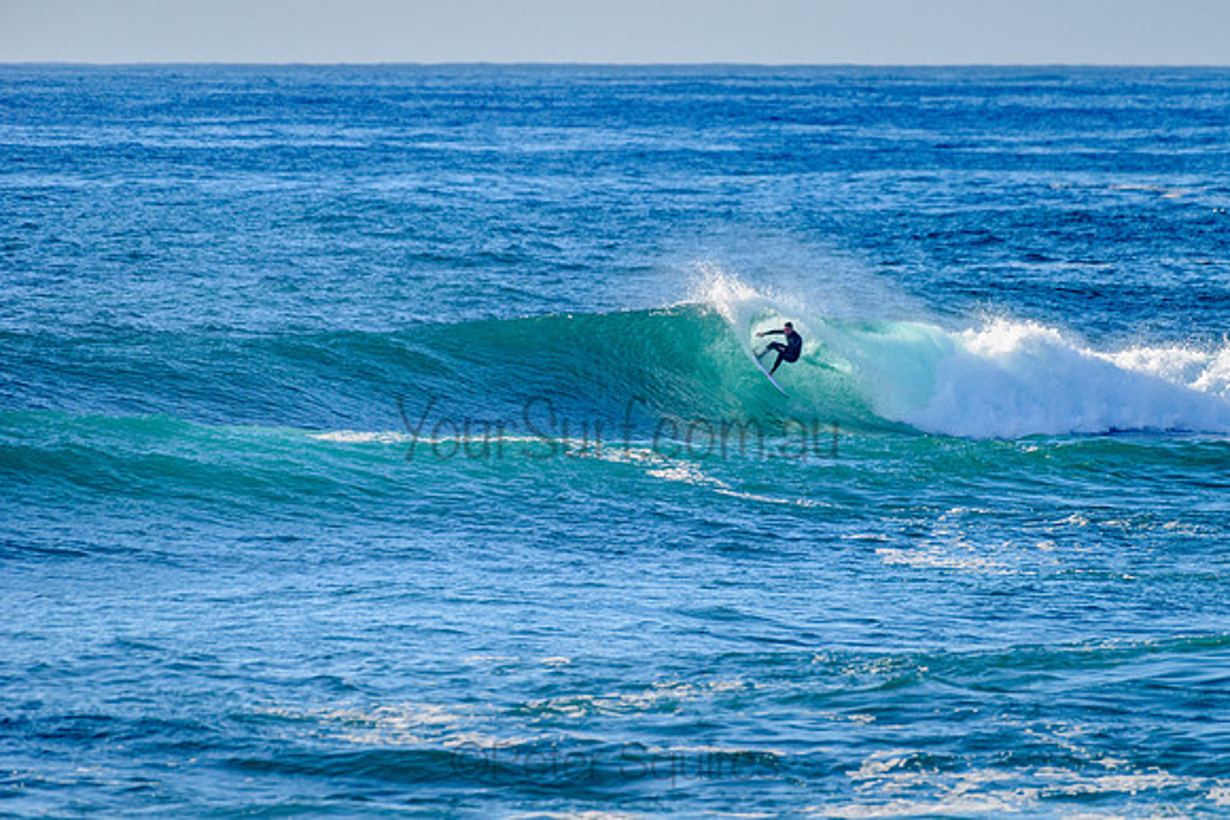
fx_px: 20955
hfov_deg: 3.4
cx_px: 754
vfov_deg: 2.2
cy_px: 349
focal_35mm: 613
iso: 280
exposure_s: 1/2000
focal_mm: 500
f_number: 5.6
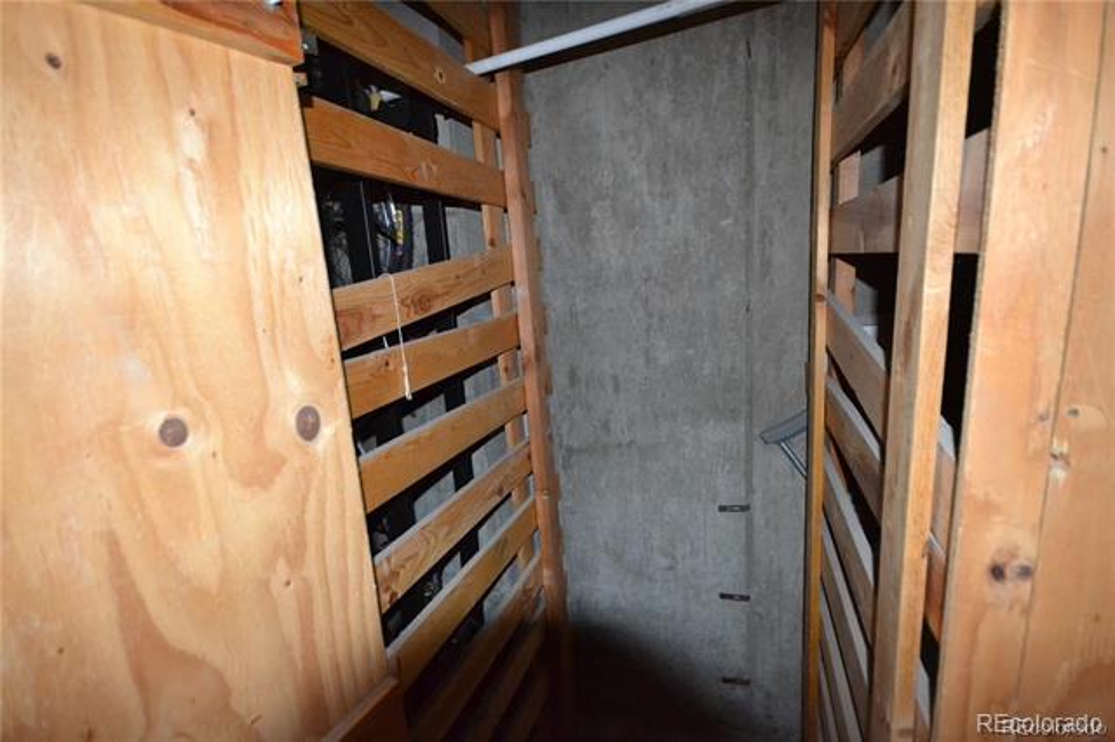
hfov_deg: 92.5
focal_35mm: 17
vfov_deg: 69.6
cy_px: 371
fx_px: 534
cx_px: 558
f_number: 4.2
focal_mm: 11.5
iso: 3200
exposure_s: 1/60
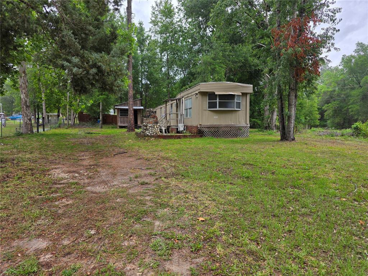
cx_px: 184
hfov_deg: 73.9
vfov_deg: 58.9
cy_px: 138
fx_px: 245
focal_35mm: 23
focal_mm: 6.3
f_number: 1.7
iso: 40
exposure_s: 1/359
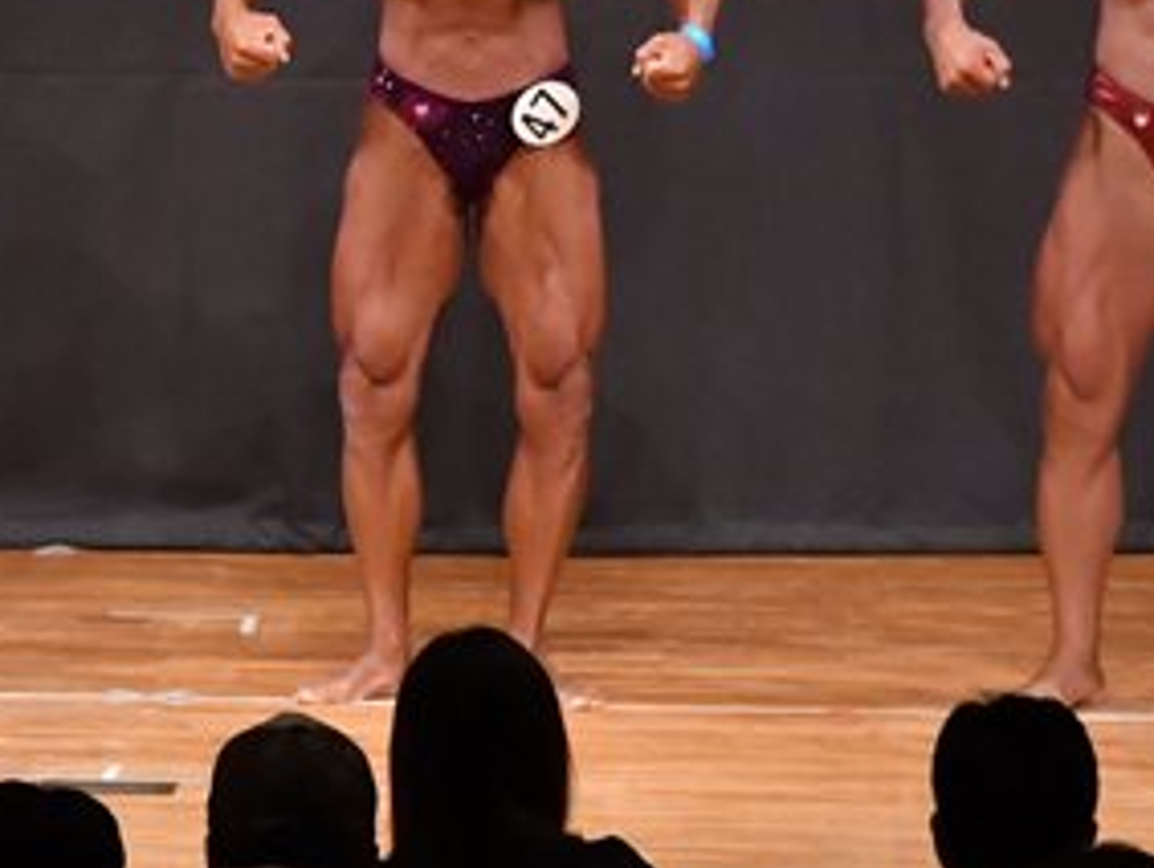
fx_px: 16056
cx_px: 116
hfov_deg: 4.1
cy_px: 208
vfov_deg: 3.1
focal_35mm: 481
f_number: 5.6
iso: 7200
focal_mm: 122
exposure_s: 1/400
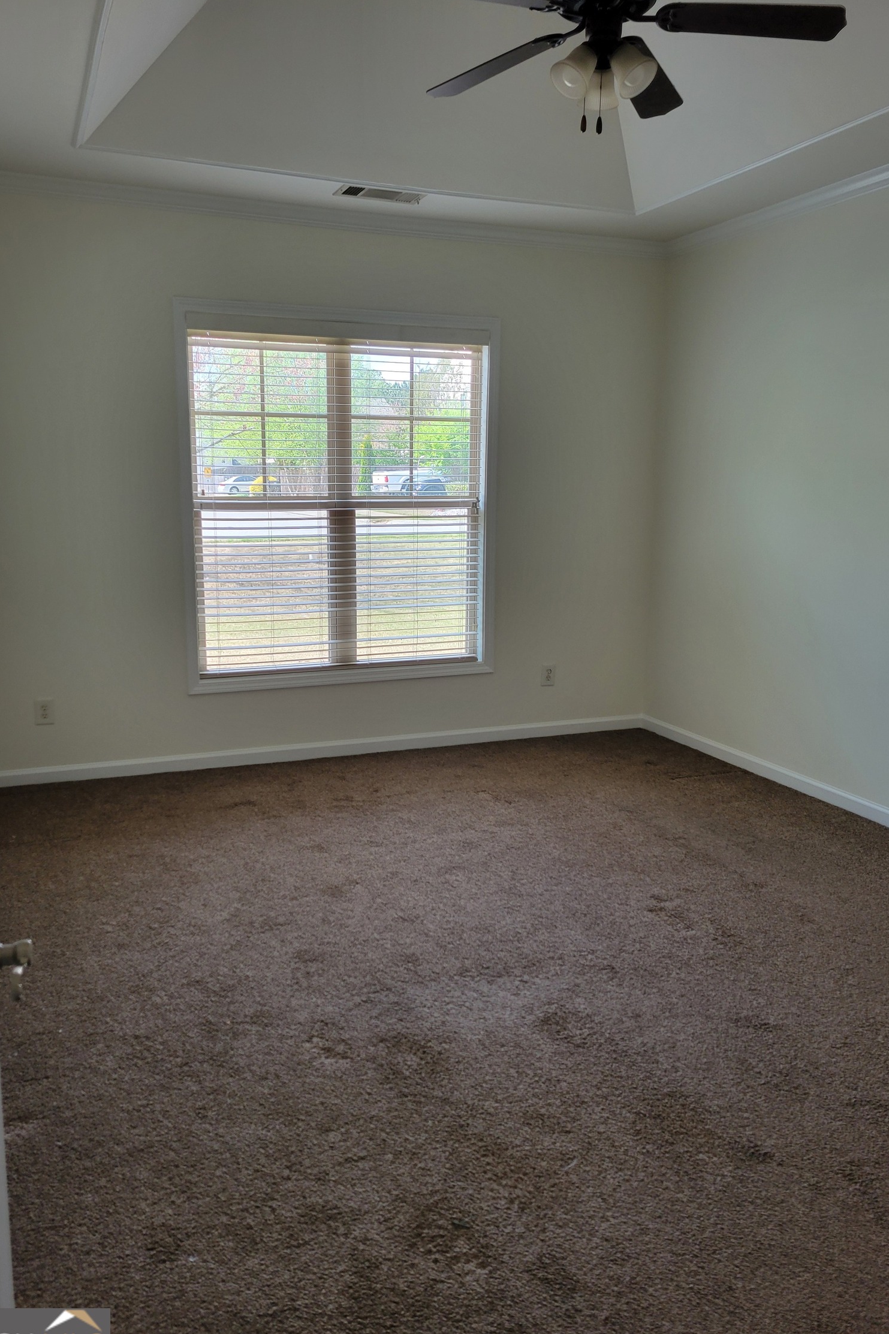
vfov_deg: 65.5
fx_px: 1037
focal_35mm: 28
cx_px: 421
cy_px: 686
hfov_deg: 46.4
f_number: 1.8
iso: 80
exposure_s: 1/120
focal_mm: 5.4
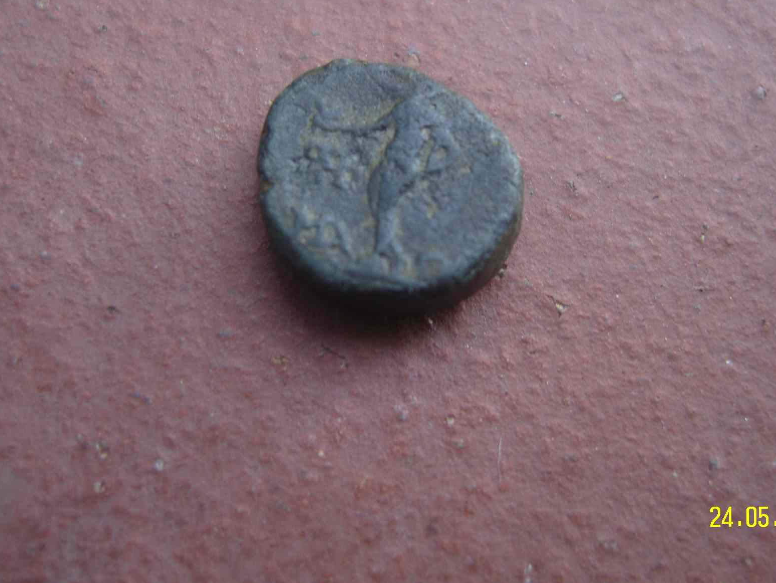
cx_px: 388
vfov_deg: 32.0
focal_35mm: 45
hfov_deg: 42.1
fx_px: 1009
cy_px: 212
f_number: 2.8
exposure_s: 1/50
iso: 100
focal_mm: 7.3
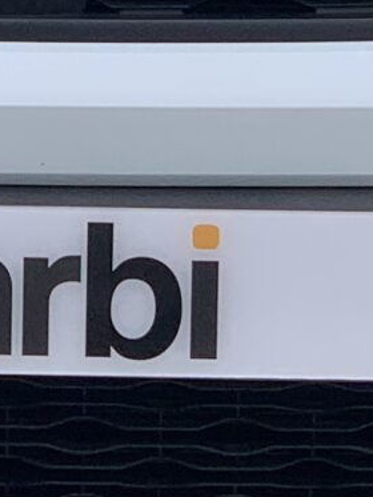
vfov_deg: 5.5
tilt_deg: -7.7
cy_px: -63
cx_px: 4
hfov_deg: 4.2
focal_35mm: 357
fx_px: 5126
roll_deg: -0.3
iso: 16
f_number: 2.4
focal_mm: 6
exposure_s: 1/639
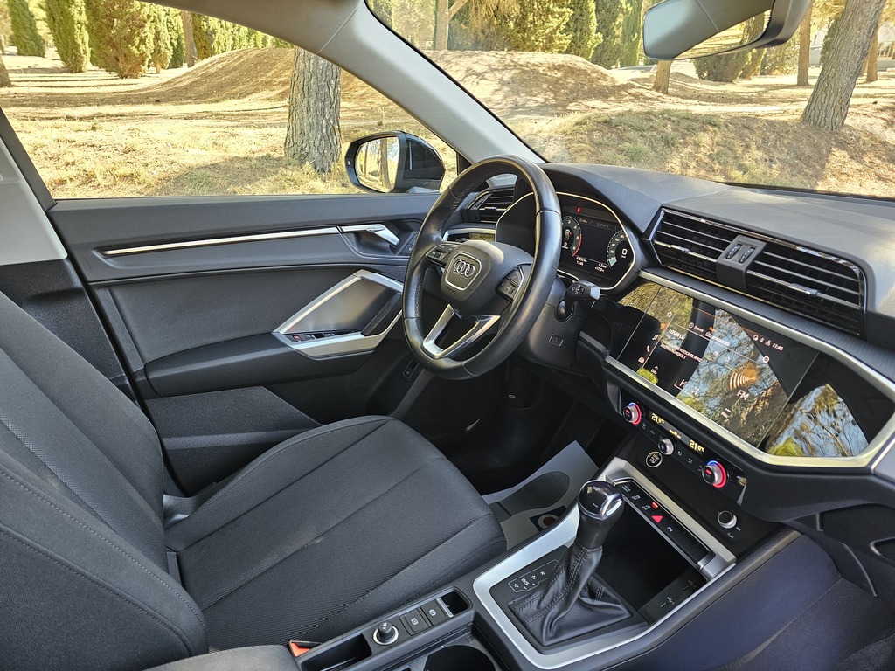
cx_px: 448
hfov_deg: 73.9
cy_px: 336
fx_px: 595
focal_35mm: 23
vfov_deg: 58.9
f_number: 1.7
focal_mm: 6.3
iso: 200
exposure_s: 1/120
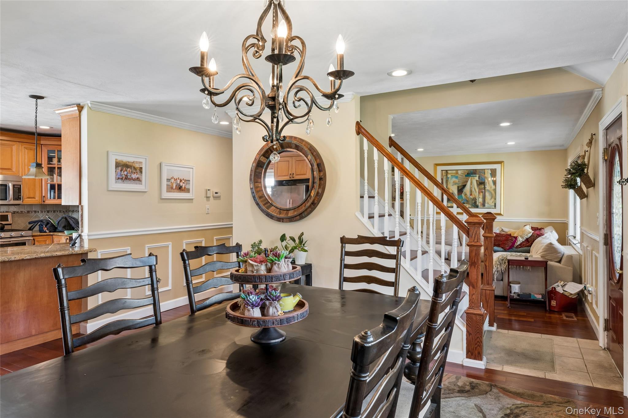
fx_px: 382
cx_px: 314
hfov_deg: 78.8
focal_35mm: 22
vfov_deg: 57.4
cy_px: 209
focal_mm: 21.9
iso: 400
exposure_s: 1/6
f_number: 13
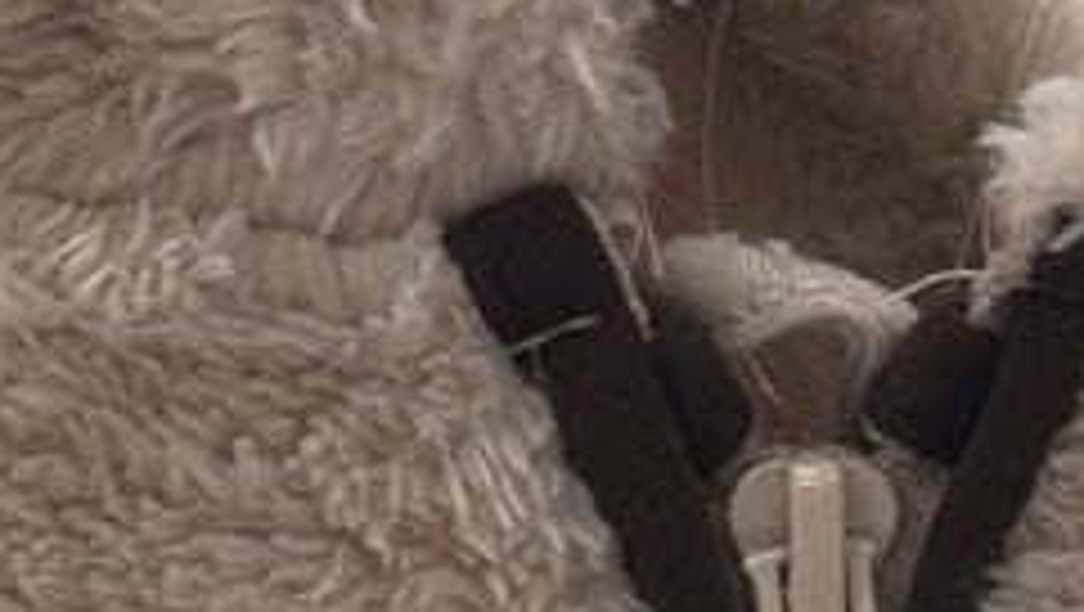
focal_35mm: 208
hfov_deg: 10.3
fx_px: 5983
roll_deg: +6.4
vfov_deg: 5.5
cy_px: 1818
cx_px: 666
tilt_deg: -18.1
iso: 125
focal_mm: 6.76
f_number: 1.78
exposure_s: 1/128
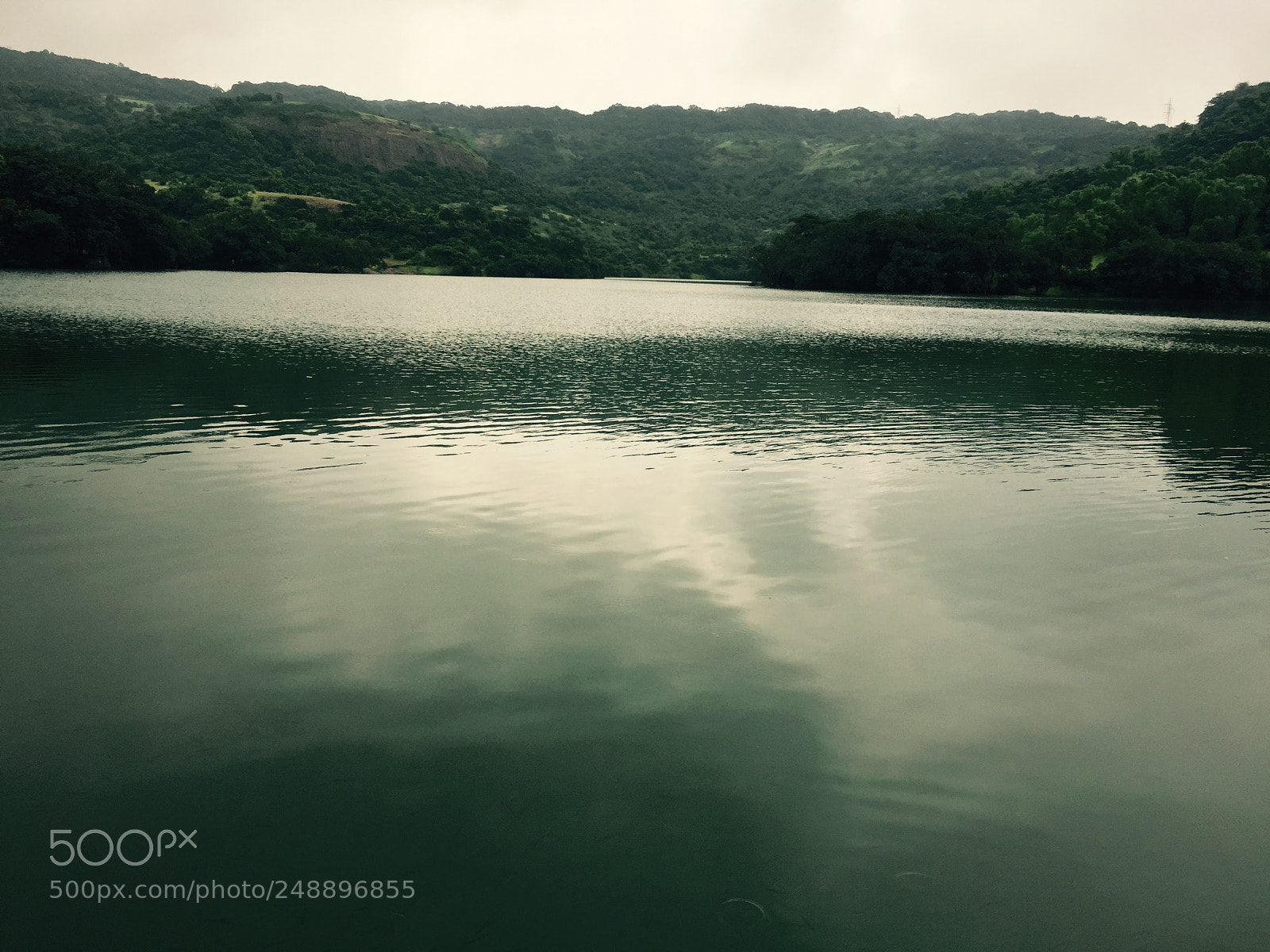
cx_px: 635
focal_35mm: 29
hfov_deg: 61.7
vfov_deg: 48.2
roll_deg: -2.8
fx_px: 1064
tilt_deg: -11.1
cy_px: 476
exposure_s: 1/920
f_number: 2.2
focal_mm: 4.15
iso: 32
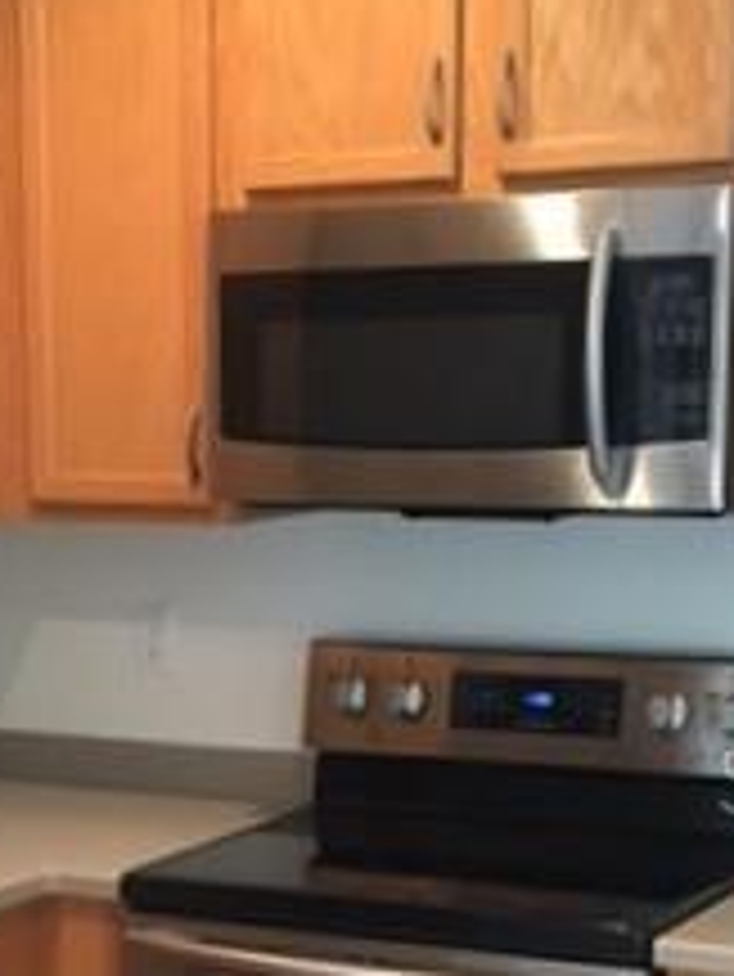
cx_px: 106
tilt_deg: -9.5
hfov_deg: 17.8
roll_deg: +2.5
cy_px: 780
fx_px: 2316
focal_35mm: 82
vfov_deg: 23.5
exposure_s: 1/30
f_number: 2.2
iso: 160
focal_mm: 4.15
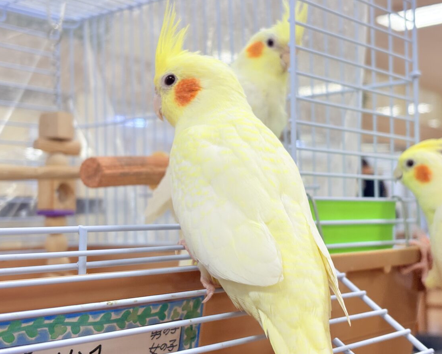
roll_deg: +0.7
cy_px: 175
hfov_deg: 34.1
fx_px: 720
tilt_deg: +5.3
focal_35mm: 55
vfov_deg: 27.6
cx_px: 229
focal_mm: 5.96
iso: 32
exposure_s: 1/121
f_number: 1.6
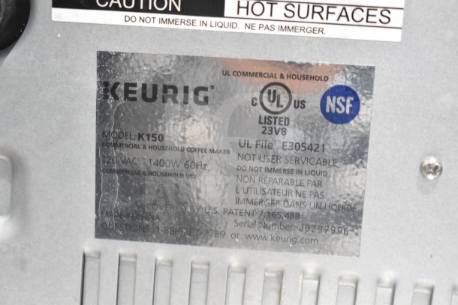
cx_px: 229
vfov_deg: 22.6
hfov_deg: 33.4
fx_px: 763
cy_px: 152
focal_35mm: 60
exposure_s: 1/60
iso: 2200
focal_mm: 40
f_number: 4.8
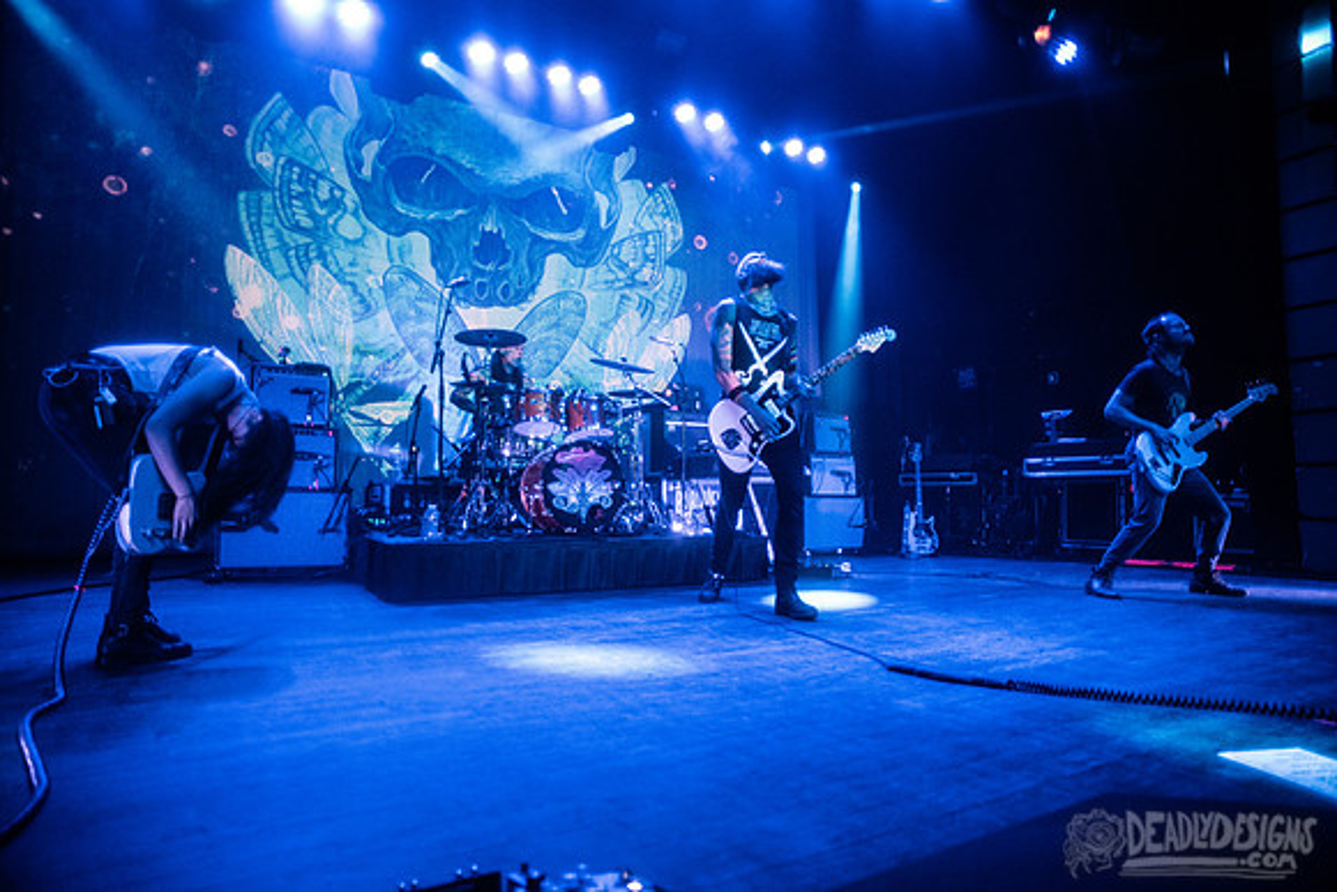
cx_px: 668
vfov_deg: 62.0
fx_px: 743
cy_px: 446
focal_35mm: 20
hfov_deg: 84.0
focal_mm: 20
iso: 3200
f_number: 3.2
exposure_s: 1/500
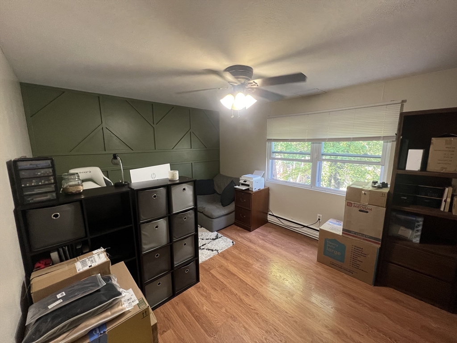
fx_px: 172
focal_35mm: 13
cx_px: 228
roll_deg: +0.3
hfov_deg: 106.2
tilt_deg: -9.8
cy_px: 172
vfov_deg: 89.9
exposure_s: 1/60
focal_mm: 1.57
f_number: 1.8
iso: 320
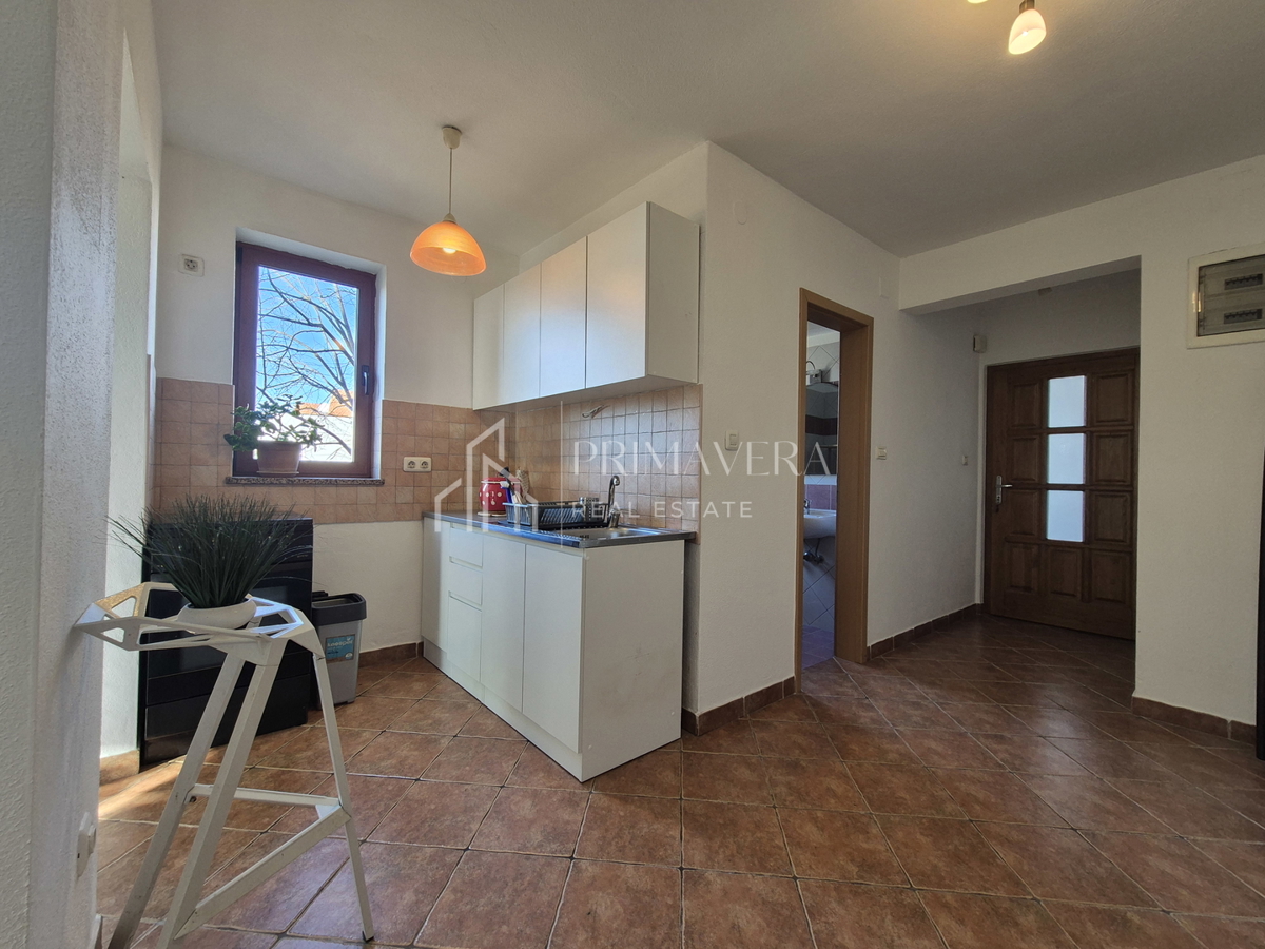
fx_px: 475
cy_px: 474
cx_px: 632
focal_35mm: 13
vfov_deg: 89.9
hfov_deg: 106.2
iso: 100
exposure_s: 1/50
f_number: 2.2
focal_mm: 2.2
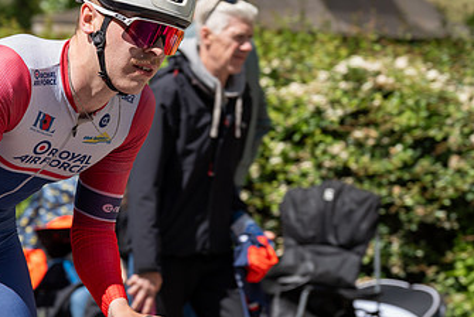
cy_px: 104
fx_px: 2372
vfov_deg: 7.6
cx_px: 74
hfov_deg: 11.4
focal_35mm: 180
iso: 320
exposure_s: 1/1000
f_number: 5.6
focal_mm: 104
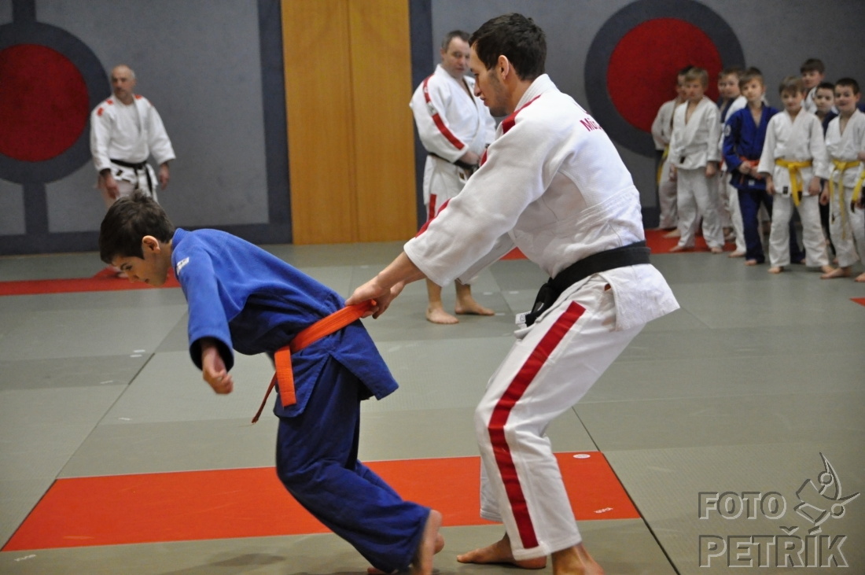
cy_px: 288
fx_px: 1800
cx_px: 432
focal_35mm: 75
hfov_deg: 27.0
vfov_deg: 18.1
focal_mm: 50
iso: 3200
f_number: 2.8
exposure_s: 1/200
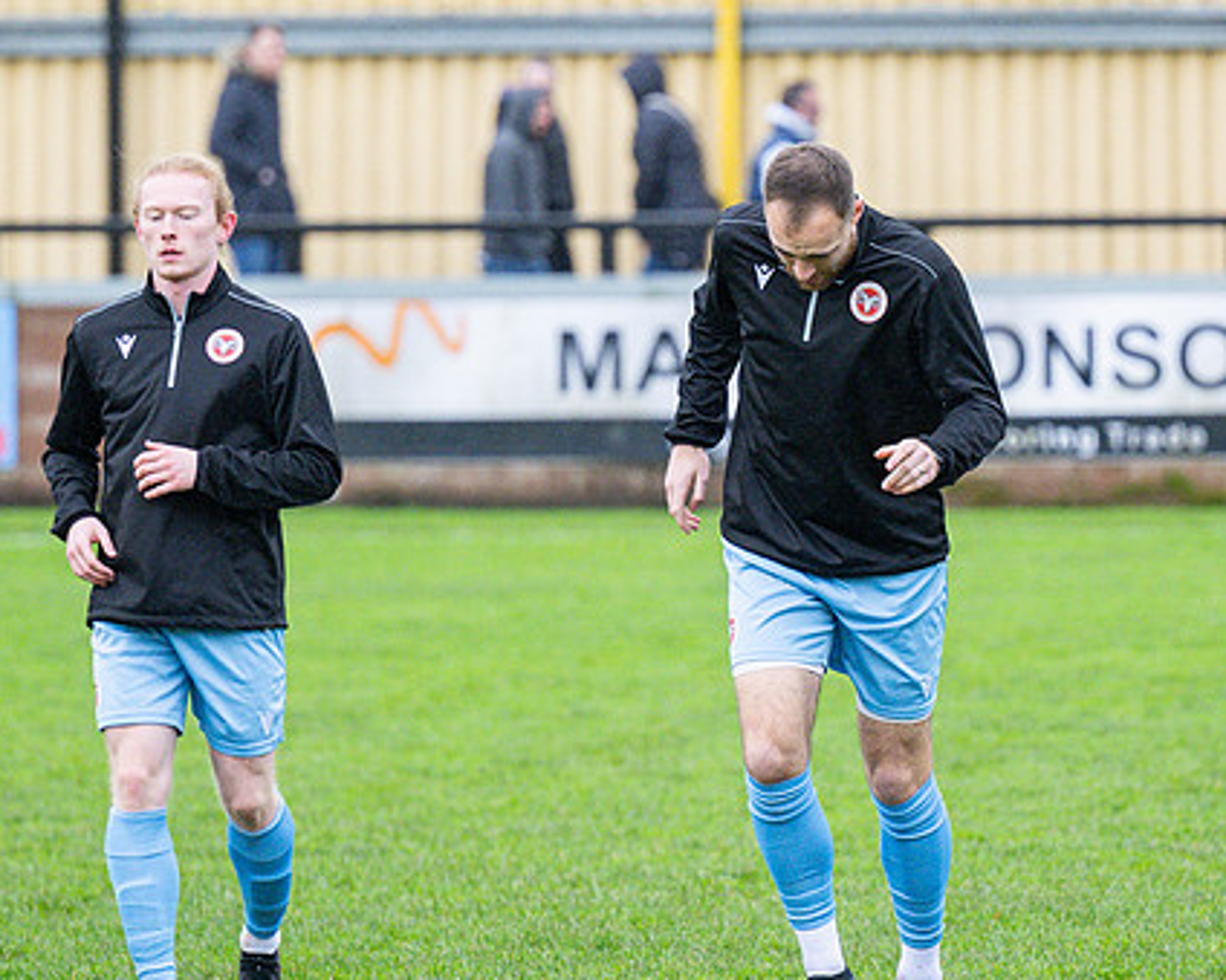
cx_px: 891
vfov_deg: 3.9
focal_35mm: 397
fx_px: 14402
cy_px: 595
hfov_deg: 4.9
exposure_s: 1/1000
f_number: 2.8
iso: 800
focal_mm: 150
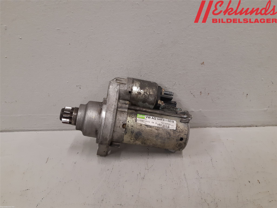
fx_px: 208
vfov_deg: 53.1
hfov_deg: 67.3
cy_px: 104
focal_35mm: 26
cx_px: 138
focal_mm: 3.93
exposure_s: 1/50
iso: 125
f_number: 1.7
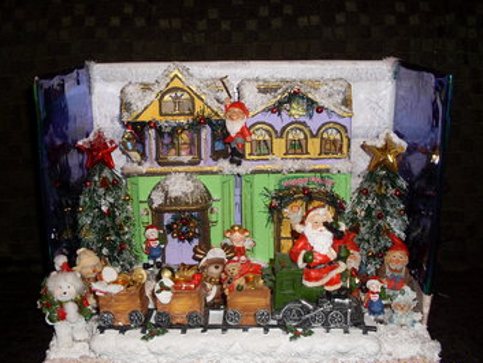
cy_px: 204
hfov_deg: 43.8
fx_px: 600
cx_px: 223
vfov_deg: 33.6
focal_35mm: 43
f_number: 2.8
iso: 100
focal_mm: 6.3
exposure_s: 1/45
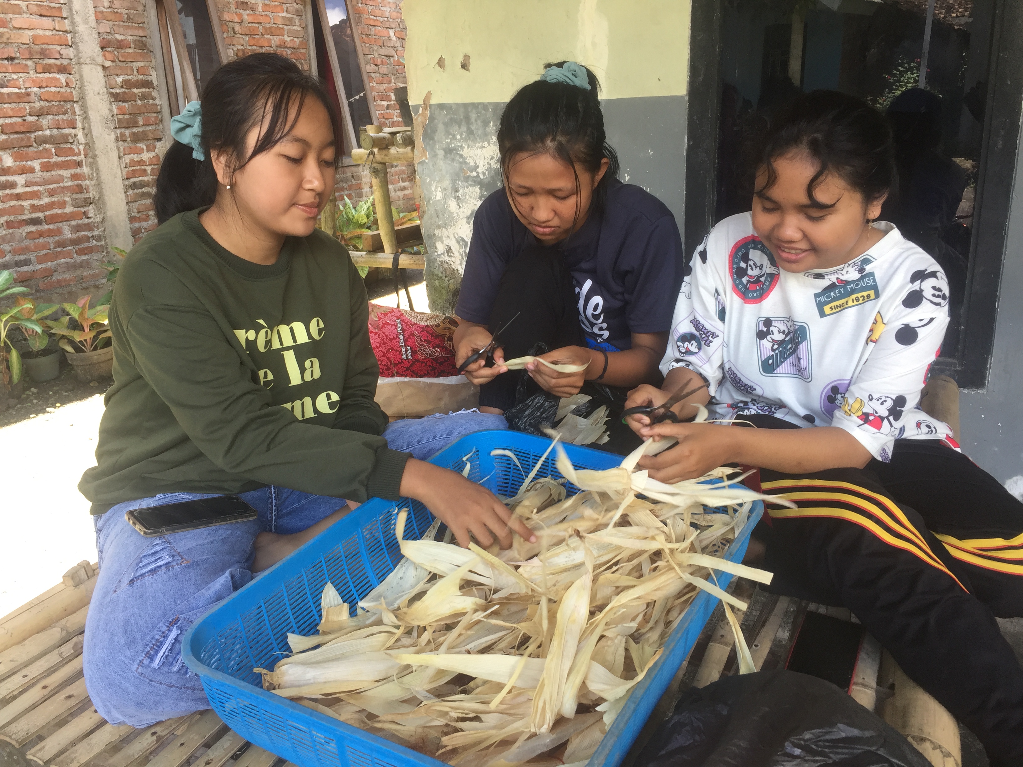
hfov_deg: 61.7
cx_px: 512
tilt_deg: -16.2
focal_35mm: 29
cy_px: 384
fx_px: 857
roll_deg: -0.2
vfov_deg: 48.2
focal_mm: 4.15
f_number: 2.2
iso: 40
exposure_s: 1/100
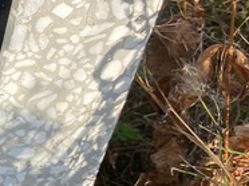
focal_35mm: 112
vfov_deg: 13.2
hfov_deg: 14.5
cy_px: 84
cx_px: -250
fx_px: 805
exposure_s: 1/827
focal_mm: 4.25
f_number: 1.8
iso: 32
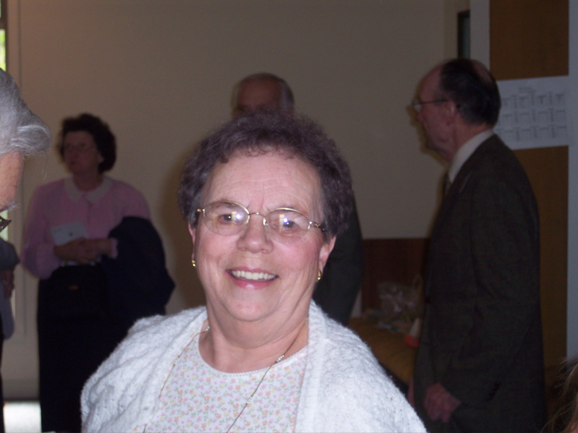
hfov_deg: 22.0
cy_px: 216
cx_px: 289
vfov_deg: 16.6
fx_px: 1486
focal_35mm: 89
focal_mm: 18.7
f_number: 4.1
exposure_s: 1/60
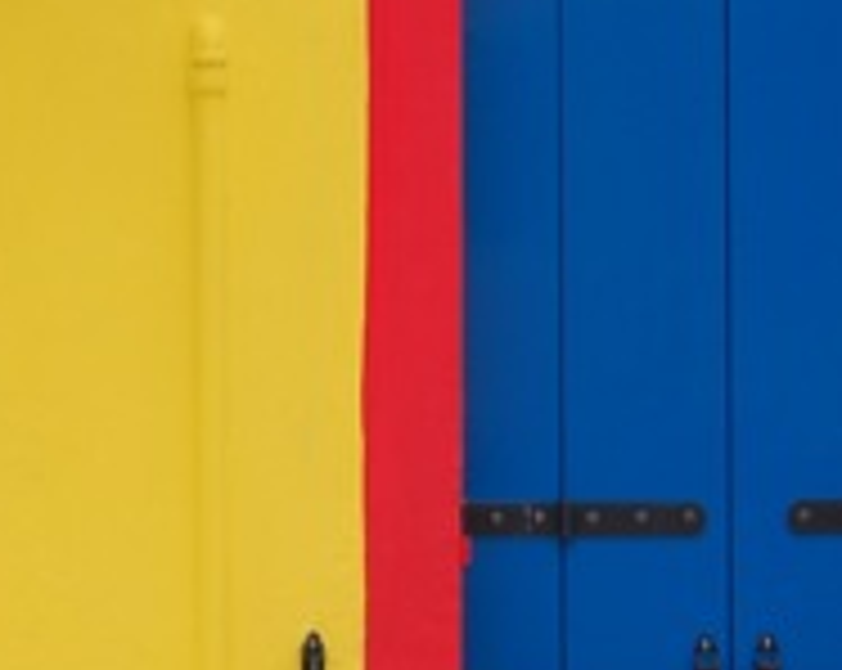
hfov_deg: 10.4
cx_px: -63
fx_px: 4553
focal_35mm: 183
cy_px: 160
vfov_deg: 8.4
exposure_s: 1/125
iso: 200
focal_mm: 38
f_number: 5.6
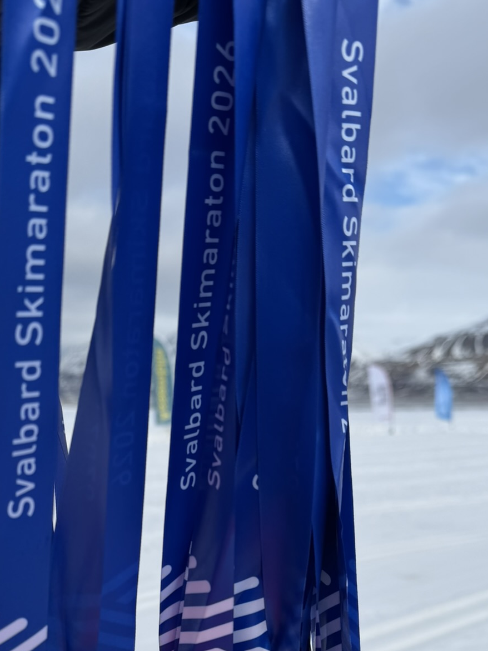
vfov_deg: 42.8
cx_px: 166
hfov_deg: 34.1
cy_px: 521
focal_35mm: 42
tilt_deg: -9.2
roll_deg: +0.6
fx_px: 789
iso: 80
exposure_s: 1/4975
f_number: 1.78
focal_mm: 6.76
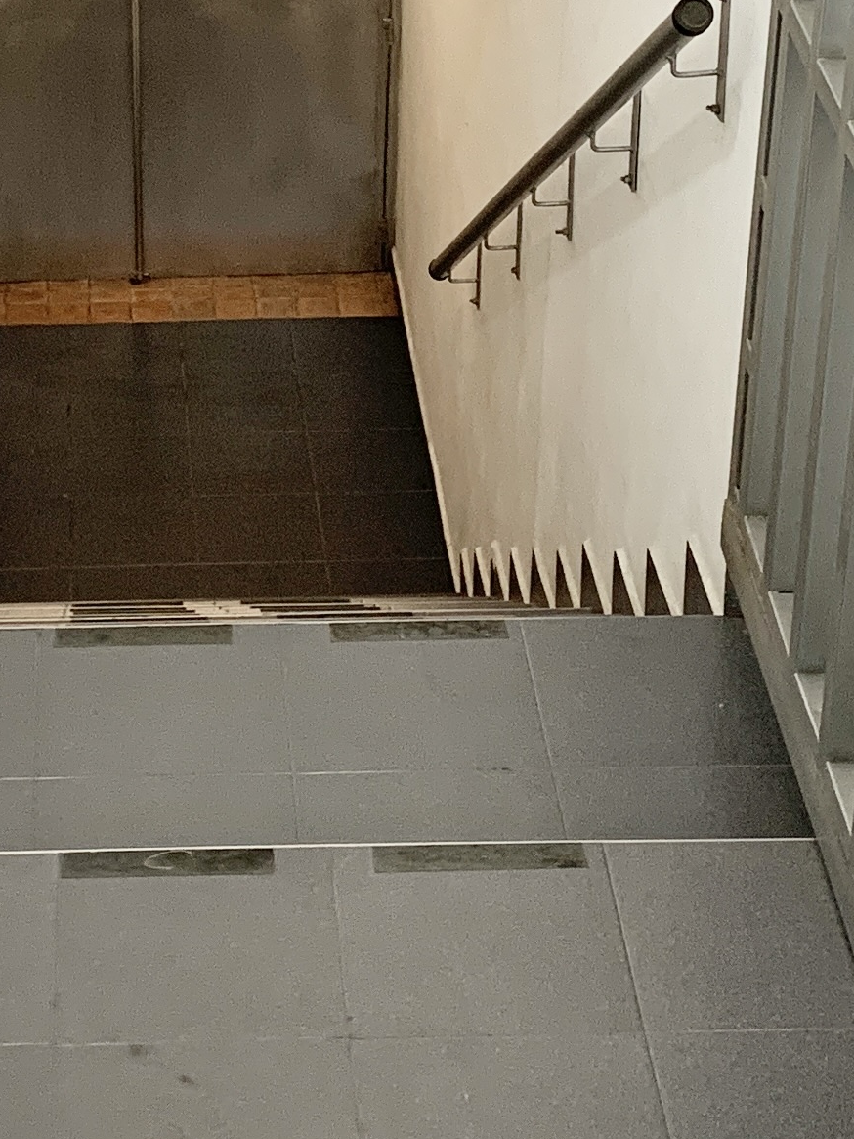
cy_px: 174
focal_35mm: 90
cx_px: 292
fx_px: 2960
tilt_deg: -28.0
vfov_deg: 21.4
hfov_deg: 16.4
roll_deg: -0.3
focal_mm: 4.25
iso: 100
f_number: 1.8
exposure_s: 1/76
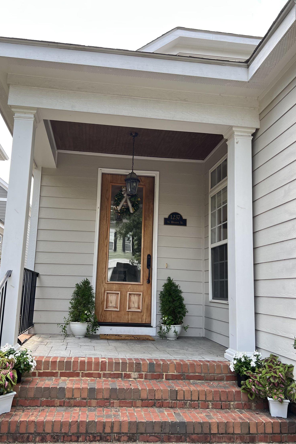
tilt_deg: +10.6
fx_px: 345
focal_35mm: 28
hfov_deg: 46.2
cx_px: 125
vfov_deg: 65.5
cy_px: 228
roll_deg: -1.8
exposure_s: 1/433
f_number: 1.5
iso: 50
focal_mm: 5.7
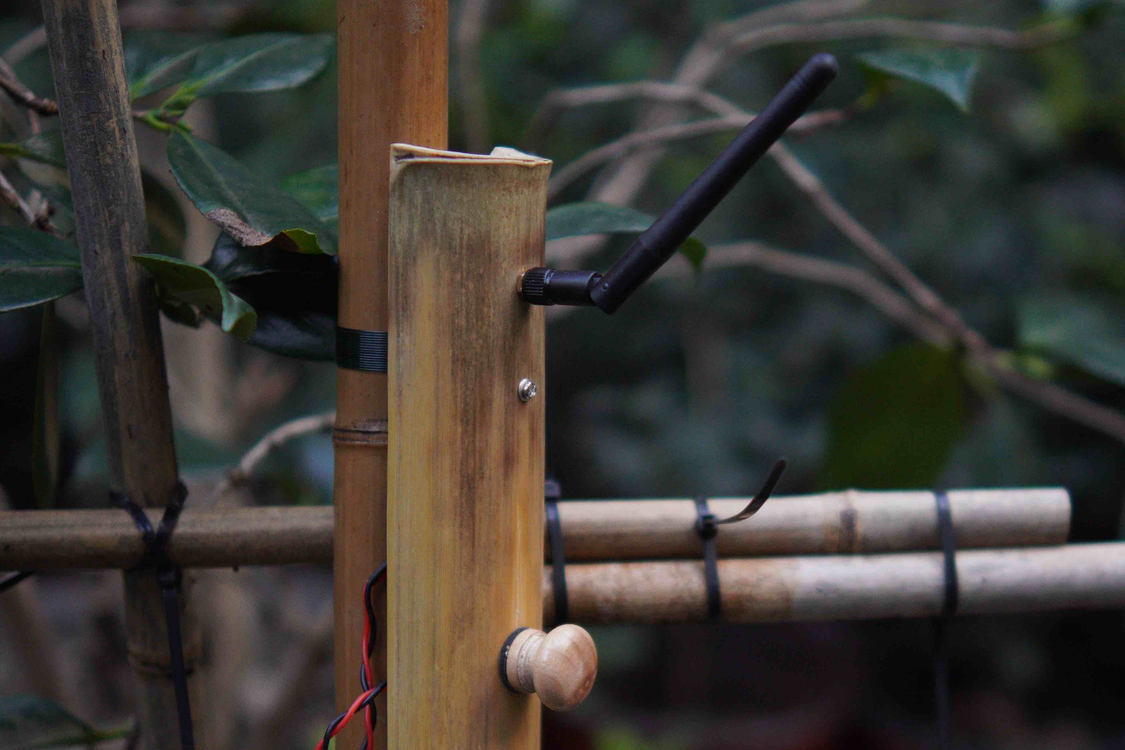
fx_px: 2367
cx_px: 695
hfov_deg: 26.7
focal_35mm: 76
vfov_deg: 17.9
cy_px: 573
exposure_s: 1/400
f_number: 1.4
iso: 800
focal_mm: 33
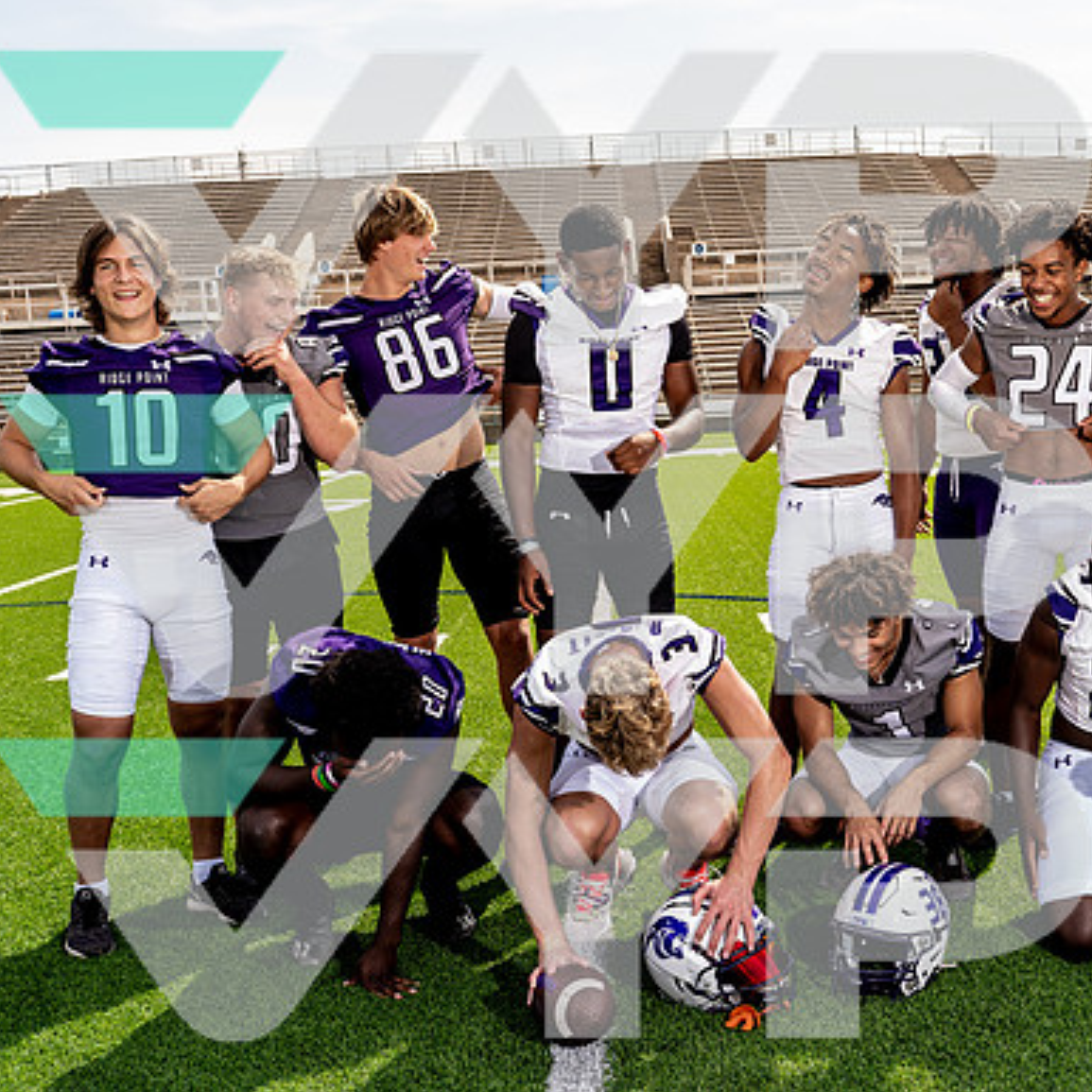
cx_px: 720
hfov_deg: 40.5
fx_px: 1463
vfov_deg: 40.9
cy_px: 546
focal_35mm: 41
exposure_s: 1/250
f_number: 5.6
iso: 100
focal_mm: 32
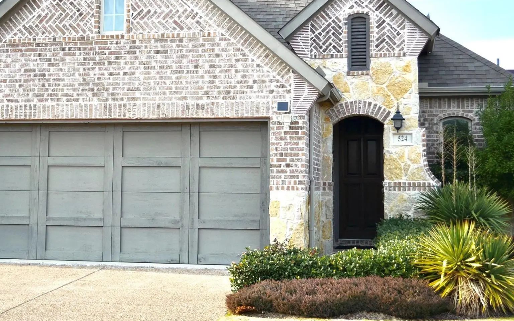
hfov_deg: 33.5
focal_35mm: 61
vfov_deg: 21.2
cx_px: 235
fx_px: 854
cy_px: 114
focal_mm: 30
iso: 125
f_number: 4.5
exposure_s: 1/500
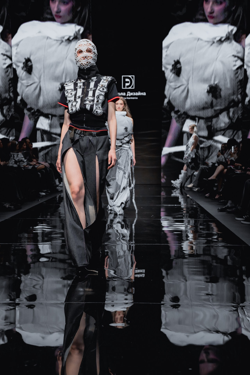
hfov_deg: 29.2
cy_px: 188
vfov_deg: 42.7
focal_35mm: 46
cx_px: 125
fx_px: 479
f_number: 4.5
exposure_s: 1/250
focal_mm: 46
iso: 2000
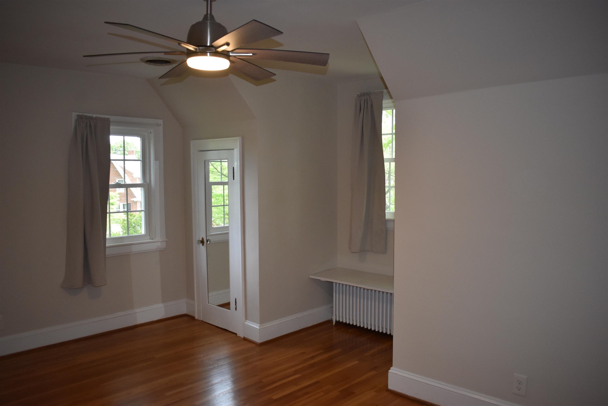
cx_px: 304
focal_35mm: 27
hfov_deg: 67.4
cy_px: 203
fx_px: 456
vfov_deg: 47.9
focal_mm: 18
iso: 800
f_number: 4.5
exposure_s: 1/200
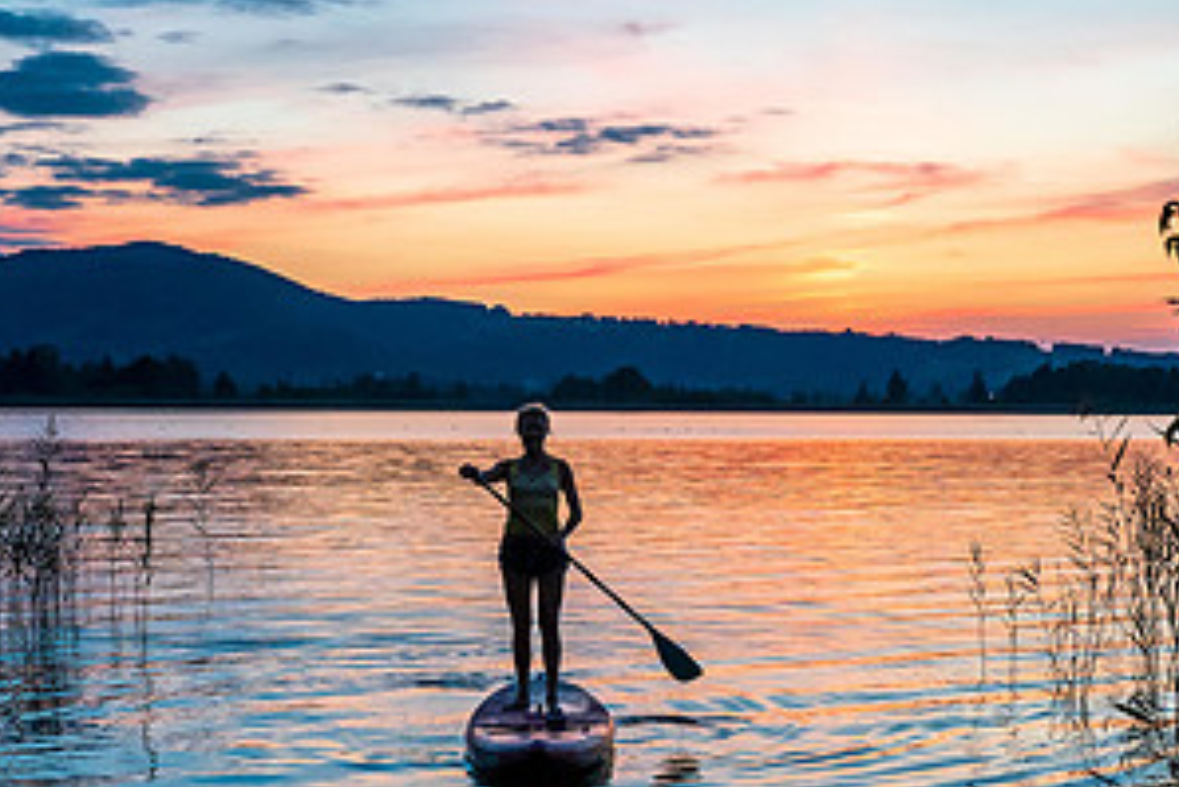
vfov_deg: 19.4
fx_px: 2294
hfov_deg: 28.8
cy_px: 502
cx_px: 538
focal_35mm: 70
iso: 2000
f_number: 6.3
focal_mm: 36
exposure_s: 1/125
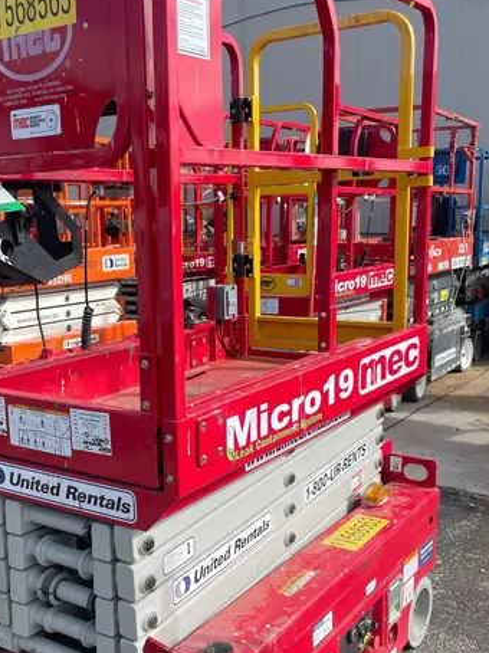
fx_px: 792
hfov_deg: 34.0
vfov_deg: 44.7
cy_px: 379
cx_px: 161
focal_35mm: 42
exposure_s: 1/2681
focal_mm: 4.2
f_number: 1.6
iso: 50
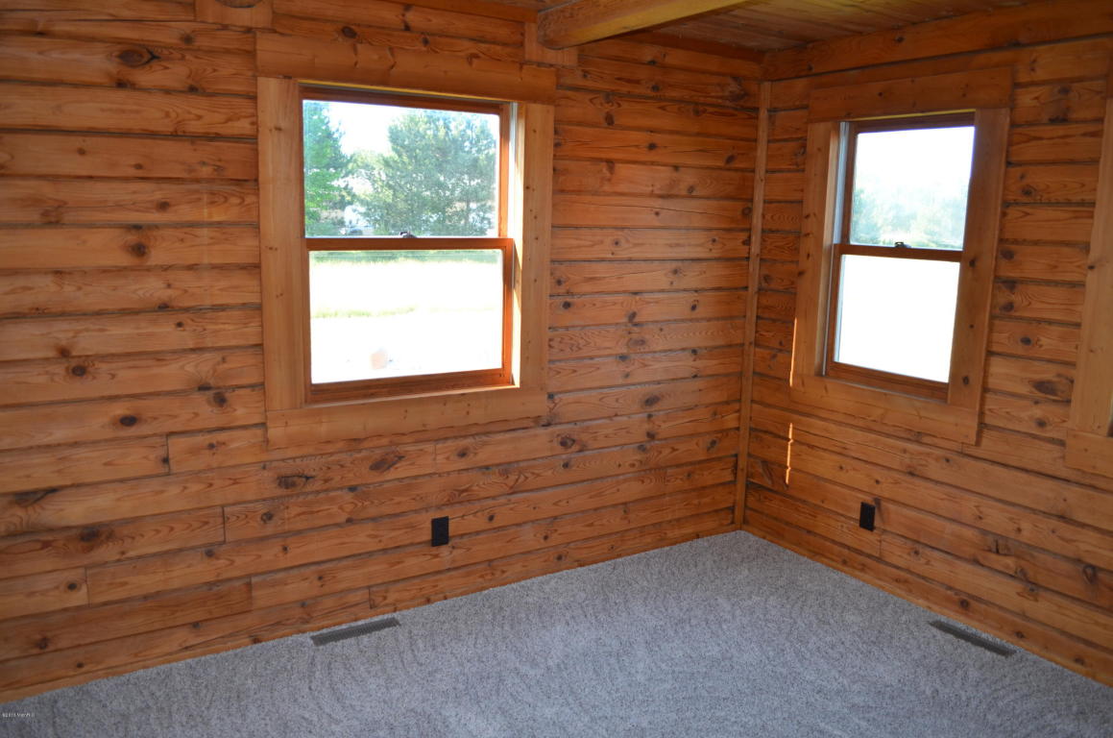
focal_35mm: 27
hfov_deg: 67.5
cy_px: 369
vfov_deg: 47.7
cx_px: 556
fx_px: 833
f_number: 3.5
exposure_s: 1/125
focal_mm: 18
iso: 280
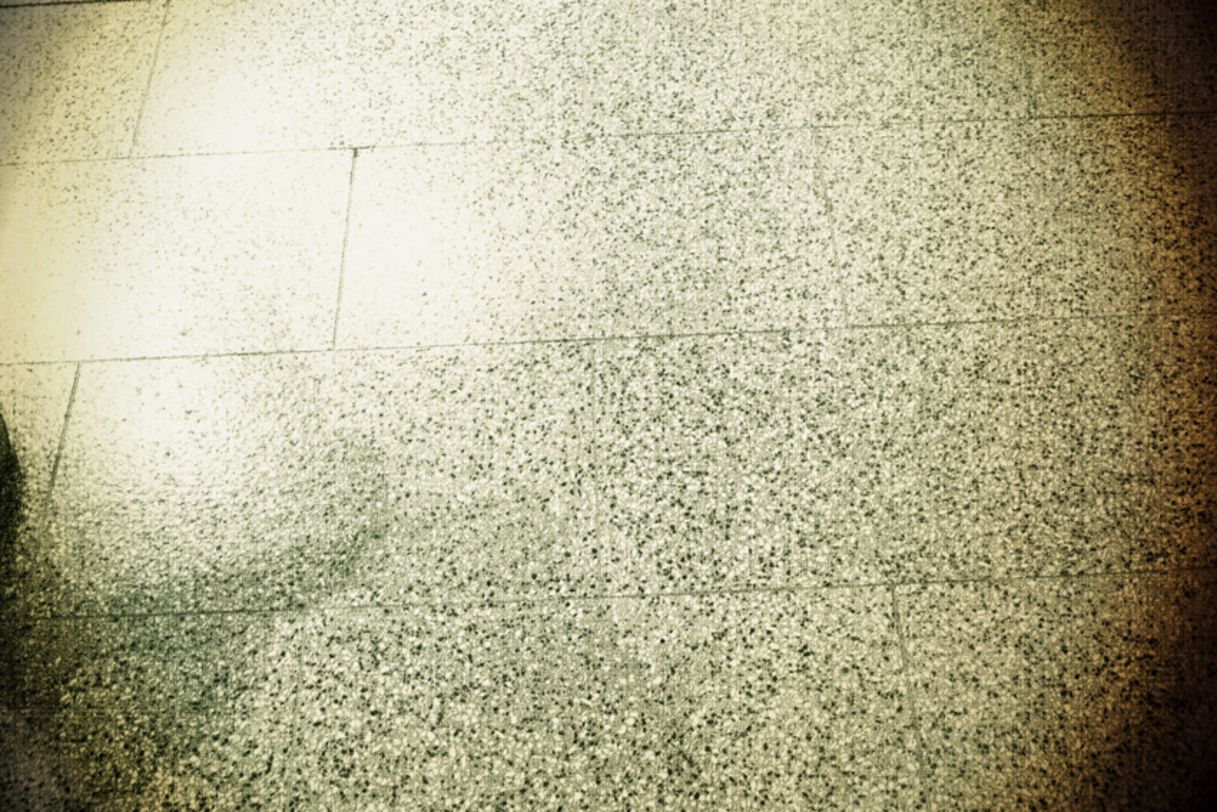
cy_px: 406
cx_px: 608
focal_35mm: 45
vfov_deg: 29.9
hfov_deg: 43.6
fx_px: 1521
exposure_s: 1/250
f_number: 6.3
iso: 6400
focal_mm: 30
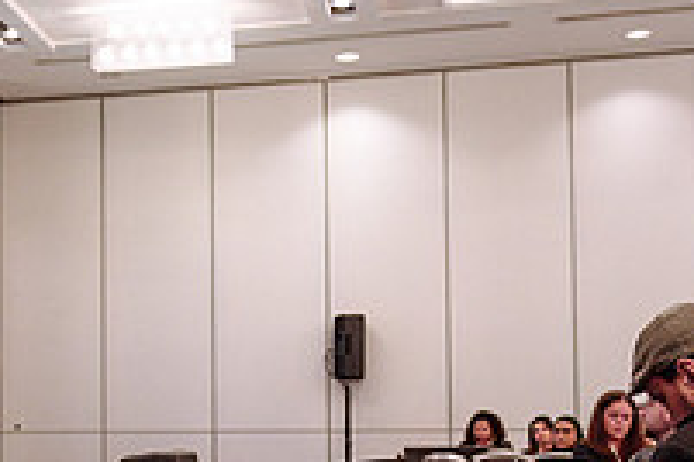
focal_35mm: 75
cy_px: 384
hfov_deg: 25.7
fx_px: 1446
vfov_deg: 18.0
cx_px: 7
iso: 1600
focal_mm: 26
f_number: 2.8
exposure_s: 1/100
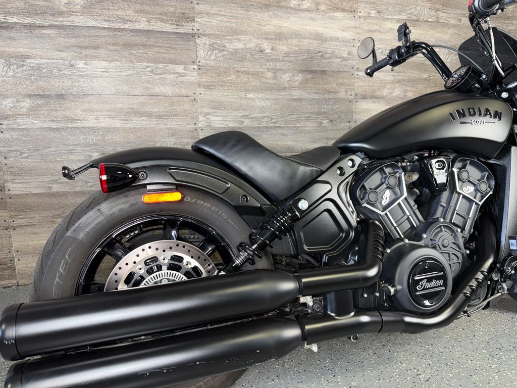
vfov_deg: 56.8
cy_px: 194
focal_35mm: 24
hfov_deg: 71.6
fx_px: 358
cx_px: 258
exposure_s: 1/27
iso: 80
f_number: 1.78
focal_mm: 6.76
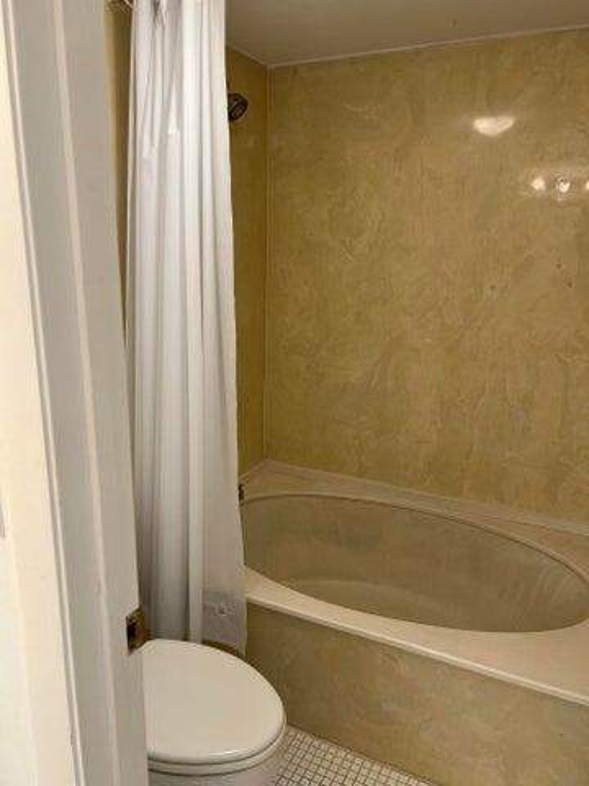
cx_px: 294
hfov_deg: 53.1
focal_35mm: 26
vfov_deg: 67.3
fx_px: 590
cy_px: 393
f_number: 1.5
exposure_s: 1/60
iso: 64
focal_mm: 5.7
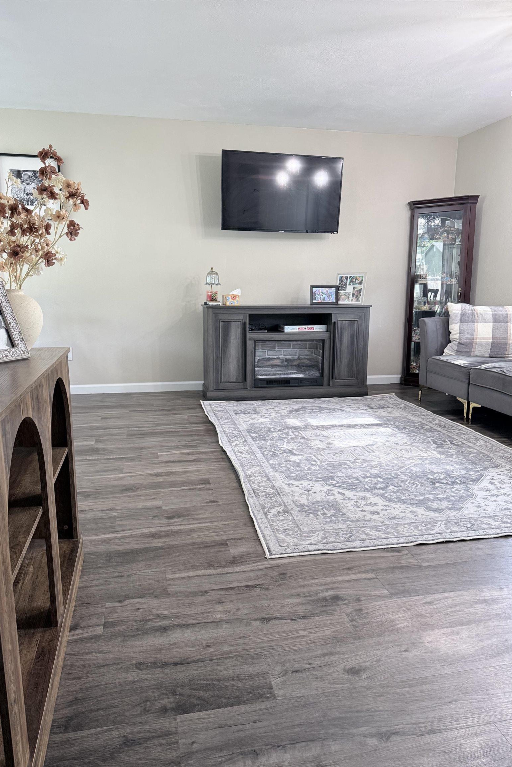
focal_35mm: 25
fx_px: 533
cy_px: 384
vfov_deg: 71.5
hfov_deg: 51.3
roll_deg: -1.3
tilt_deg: -10.2
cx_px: 260
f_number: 1.78
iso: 200
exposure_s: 1/60
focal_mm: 6.76
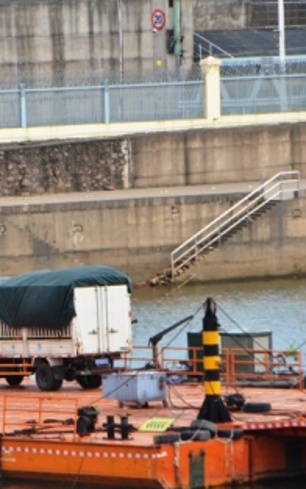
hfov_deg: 3.3
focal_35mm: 402
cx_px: 42
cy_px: 269
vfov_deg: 5.2
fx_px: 5357
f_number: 7.1
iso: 1600
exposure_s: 1/3200
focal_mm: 150
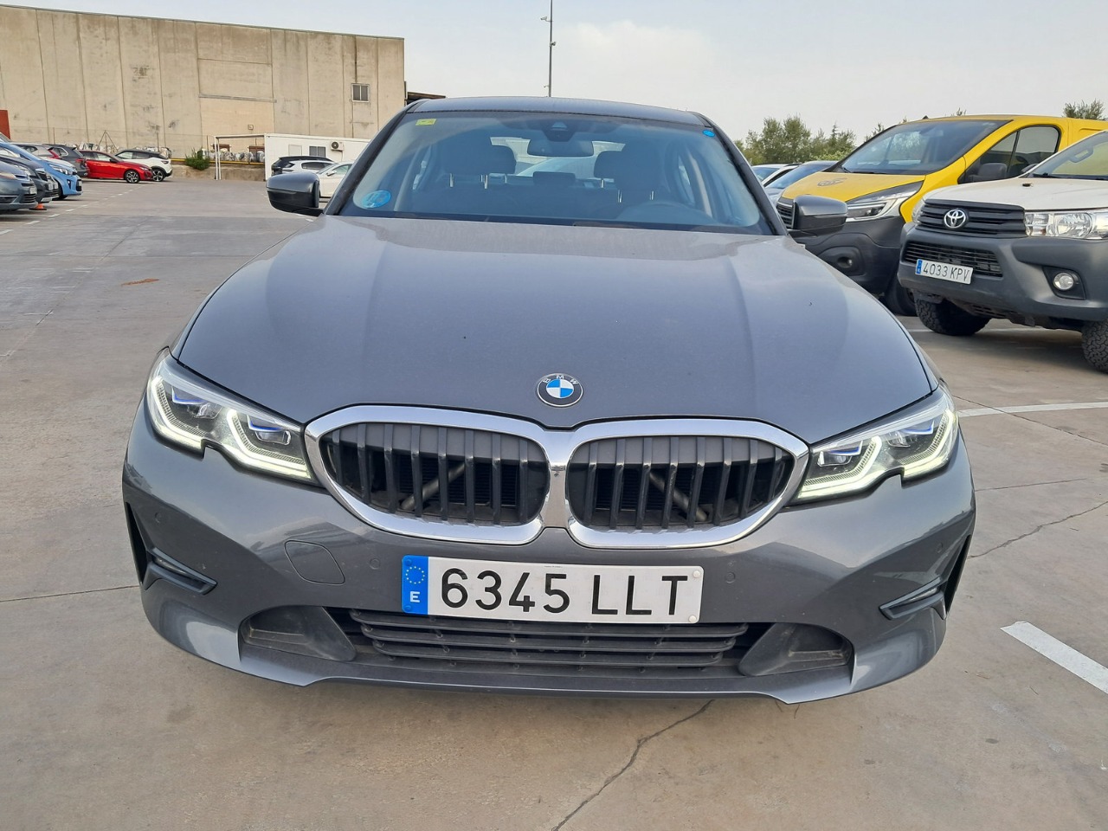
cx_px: 554
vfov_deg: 51.4
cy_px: 416
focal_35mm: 27
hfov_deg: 65.3
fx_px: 864
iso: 50
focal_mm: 4
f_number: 1.8
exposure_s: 1/227
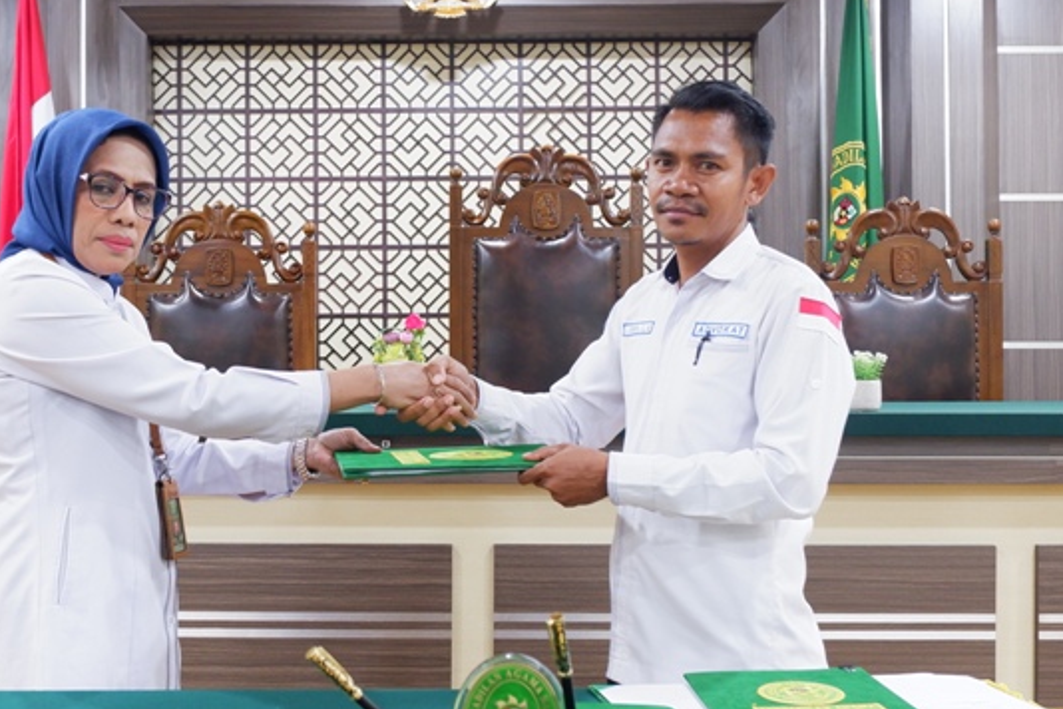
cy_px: 371
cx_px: 434
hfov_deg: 42.6
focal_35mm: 46
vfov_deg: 29.2
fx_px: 1358
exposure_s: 1/25
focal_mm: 16.6
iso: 1250
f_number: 3.6
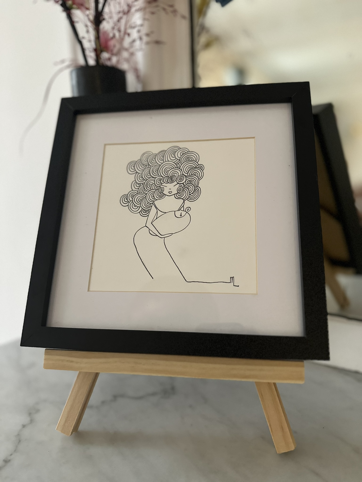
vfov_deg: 71.6
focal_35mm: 24
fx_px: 335
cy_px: 241
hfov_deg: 56.8
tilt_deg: -11.0
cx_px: 181
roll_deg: +2.0
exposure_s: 1/60
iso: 800
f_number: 1.78
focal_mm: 6.86
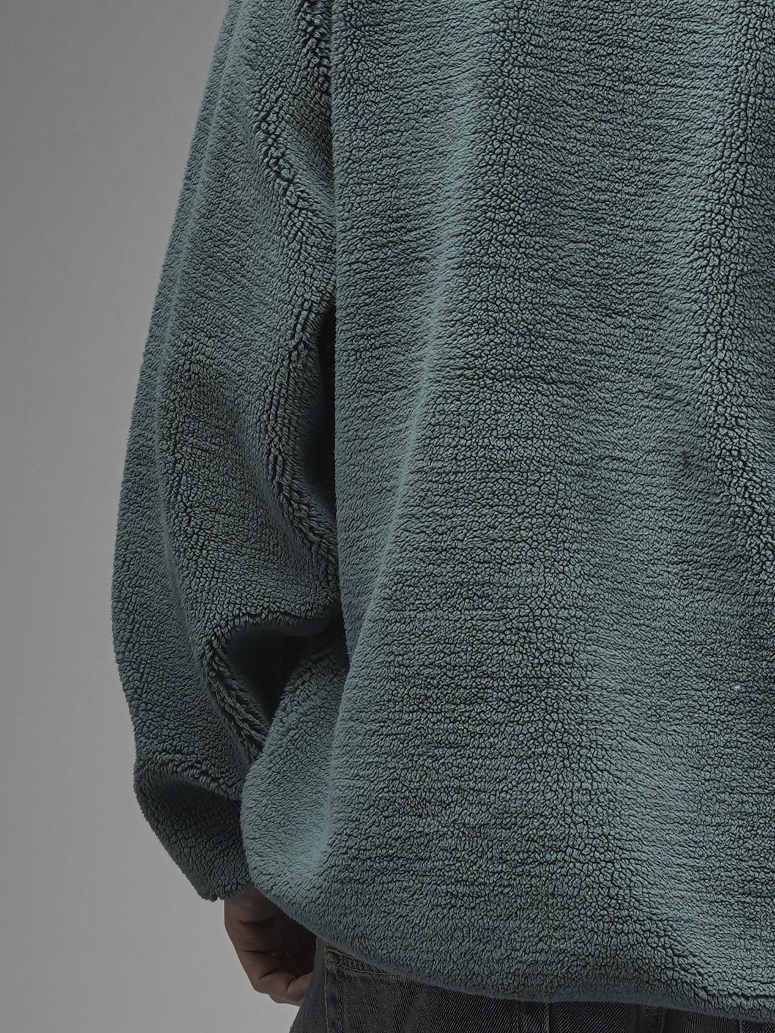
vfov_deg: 11.7
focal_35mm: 168
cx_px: 649
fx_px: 5014
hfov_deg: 8.8
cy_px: 220
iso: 64
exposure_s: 1/125
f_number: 8
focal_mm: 50
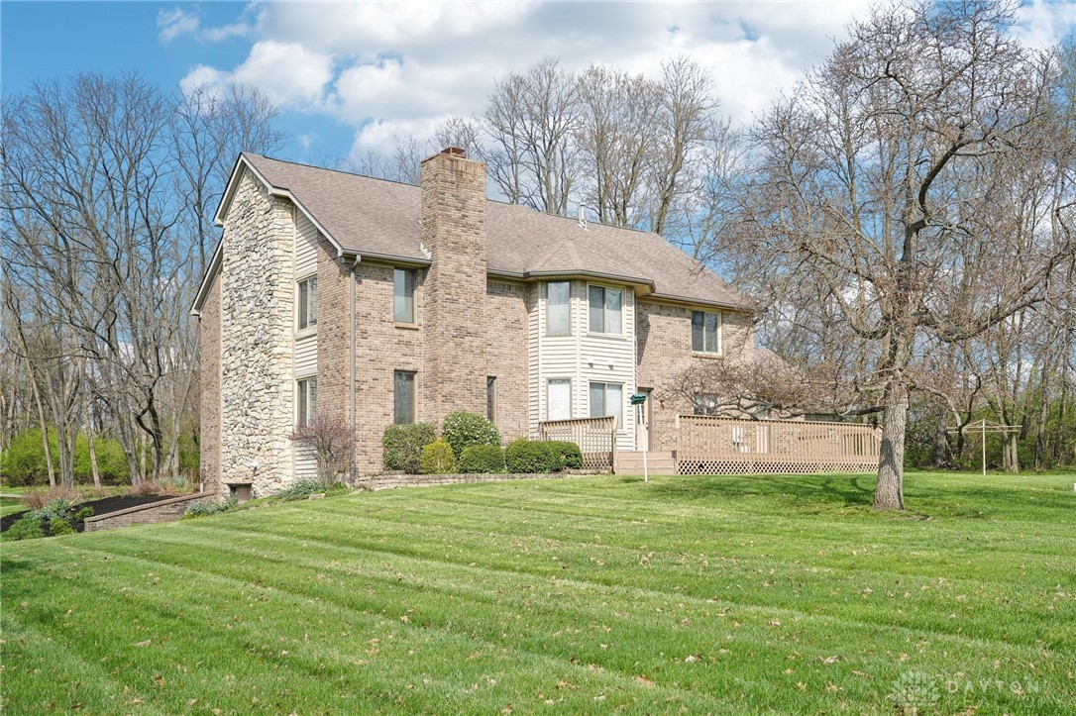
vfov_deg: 37.8
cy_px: 358
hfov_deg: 54.5
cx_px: 538
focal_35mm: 35
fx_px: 1046
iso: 100
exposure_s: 1/100
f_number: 8
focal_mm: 35
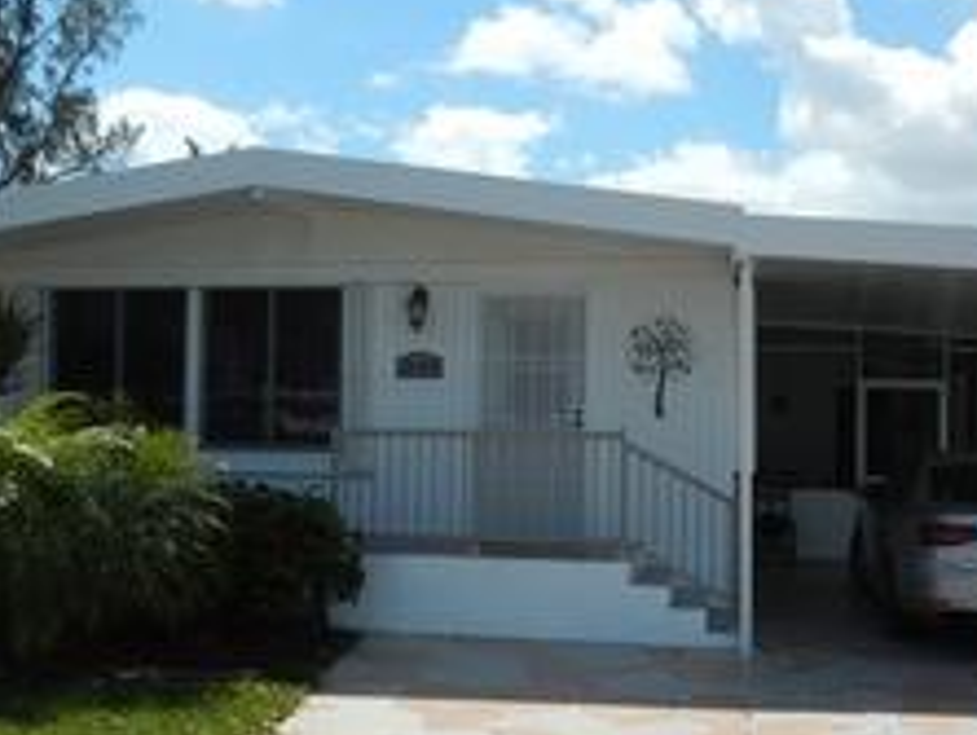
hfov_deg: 42.0
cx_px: 515
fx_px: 1271
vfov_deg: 32.2
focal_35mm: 45
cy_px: 387
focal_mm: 4.5
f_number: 6.4
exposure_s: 1/500
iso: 125
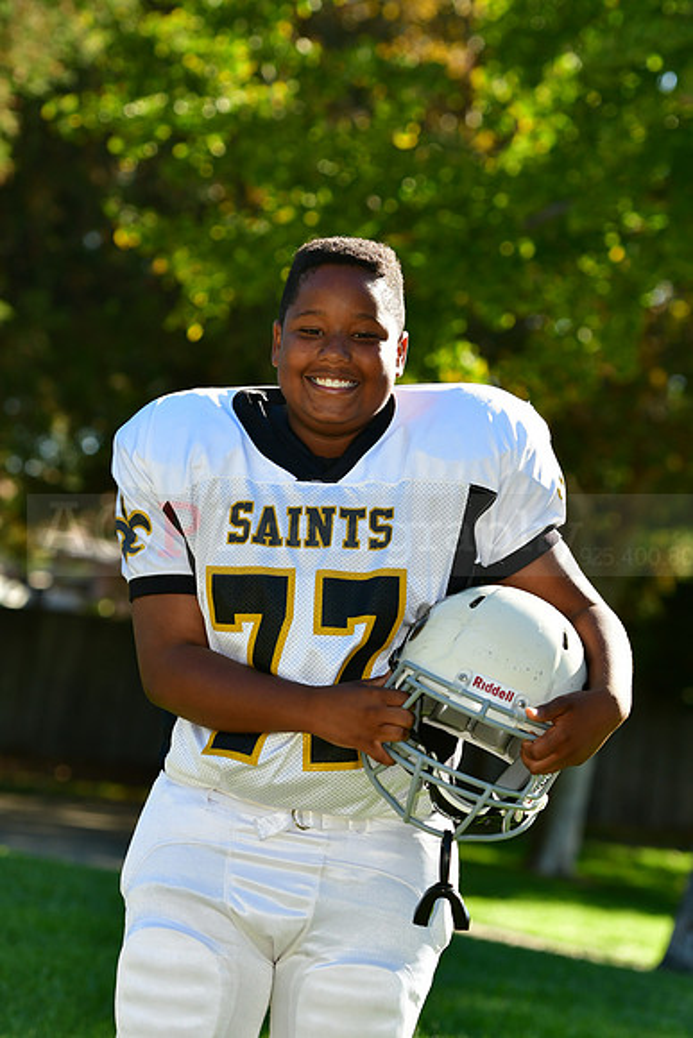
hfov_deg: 8.7
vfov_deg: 13.0
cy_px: 519
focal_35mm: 158
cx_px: 346
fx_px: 4545
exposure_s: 1/1000
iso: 400
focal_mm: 105
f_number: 4.5
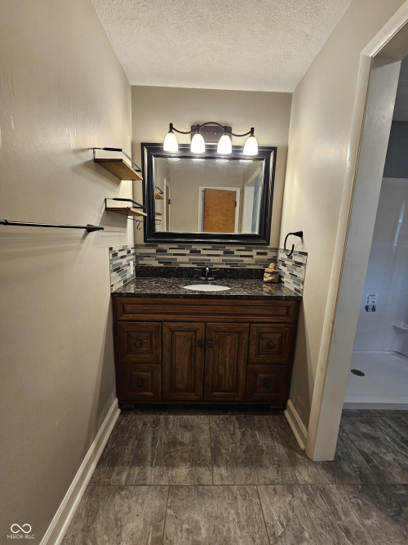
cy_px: 272
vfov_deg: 106.2
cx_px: 204
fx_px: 204
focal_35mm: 13
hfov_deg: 89.9
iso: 160
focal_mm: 2.2
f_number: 2.2
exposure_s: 1/60
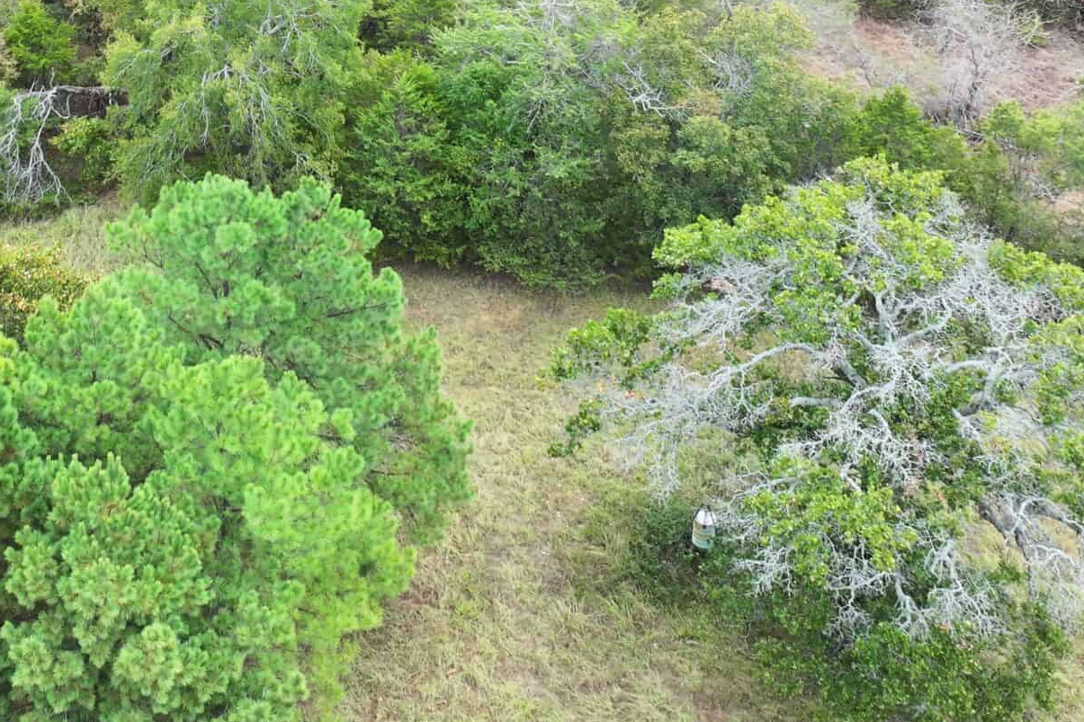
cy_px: -71
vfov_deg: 23.9
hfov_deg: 36.2
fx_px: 1596
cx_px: 204
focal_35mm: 53
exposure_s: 1/800
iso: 390
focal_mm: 12.29
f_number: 2.8
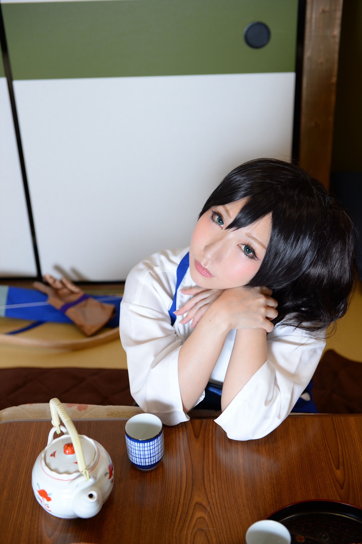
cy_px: 272
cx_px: 181
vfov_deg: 41.1
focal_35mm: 48
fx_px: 725
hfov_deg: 28.0
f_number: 3.5
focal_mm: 48
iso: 200
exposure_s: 1/100
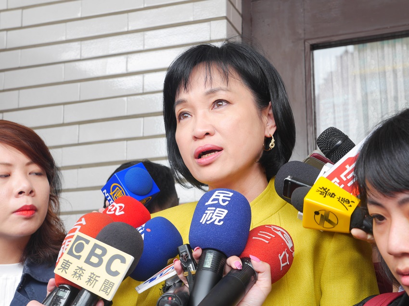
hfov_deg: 27.8
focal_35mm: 70
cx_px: 204
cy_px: 153
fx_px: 827
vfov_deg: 21.0
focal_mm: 35
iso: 200
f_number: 6.3
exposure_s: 1/25
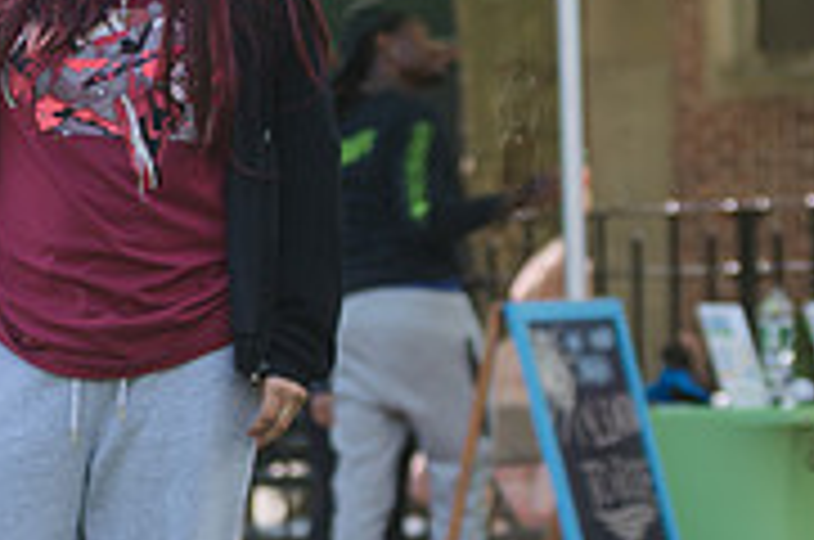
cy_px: 382
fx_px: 6388
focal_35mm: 283
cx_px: -241
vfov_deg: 4.8
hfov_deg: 7.2
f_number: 4
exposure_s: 1/400
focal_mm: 80
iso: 200
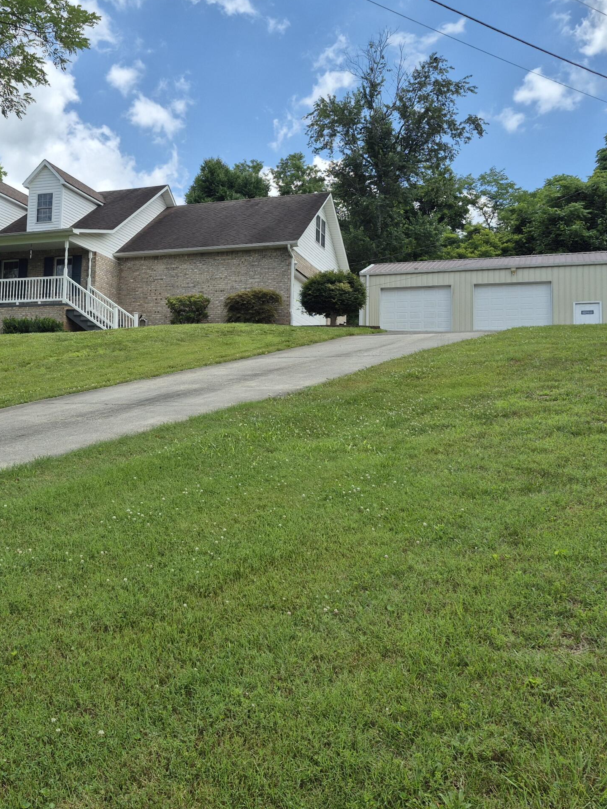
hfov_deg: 39.1
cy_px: 348
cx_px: 192
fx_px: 842
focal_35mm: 36
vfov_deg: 51.2
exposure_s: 1/1688
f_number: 1.8
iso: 25
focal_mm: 5.4
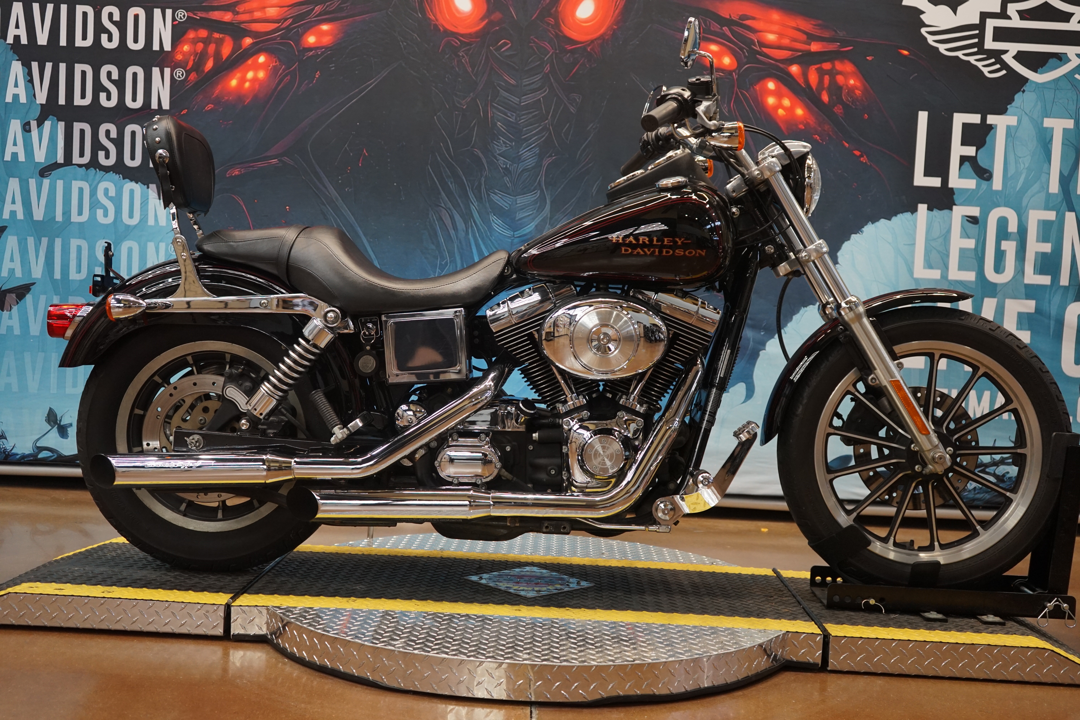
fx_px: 1110
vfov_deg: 35.9
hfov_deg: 51.9
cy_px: 360
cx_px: 540
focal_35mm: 37
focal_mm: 37
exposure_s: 1/160
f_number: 4
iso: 1000
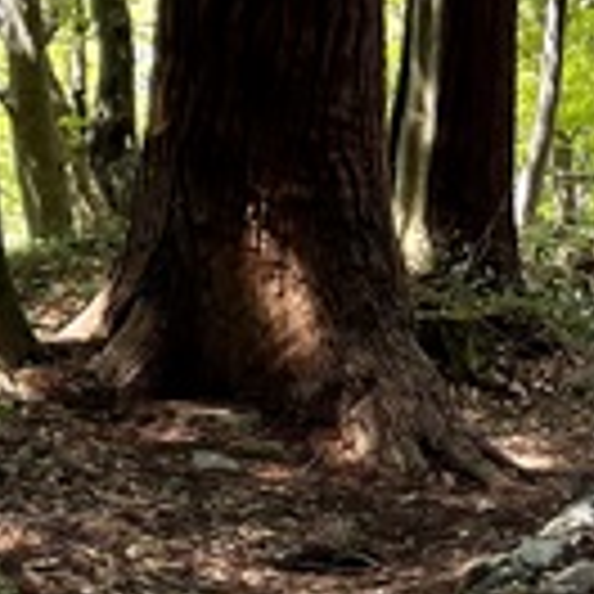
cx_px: 778
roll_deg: +1.4
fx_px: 2427
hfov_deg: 13.4
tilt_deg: -3.6
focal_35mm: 125
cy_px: 189
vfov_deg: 13.9
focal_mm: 4.2
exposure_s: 1/250
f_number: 1.6
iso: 32
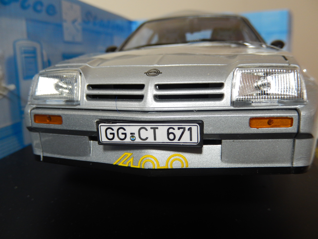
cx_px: 159
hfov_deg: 56.8
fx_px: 294
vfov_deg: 44.2
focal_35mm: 32
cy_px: 120
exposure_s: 1/30
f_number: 3.8
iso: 220
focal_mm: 5.7
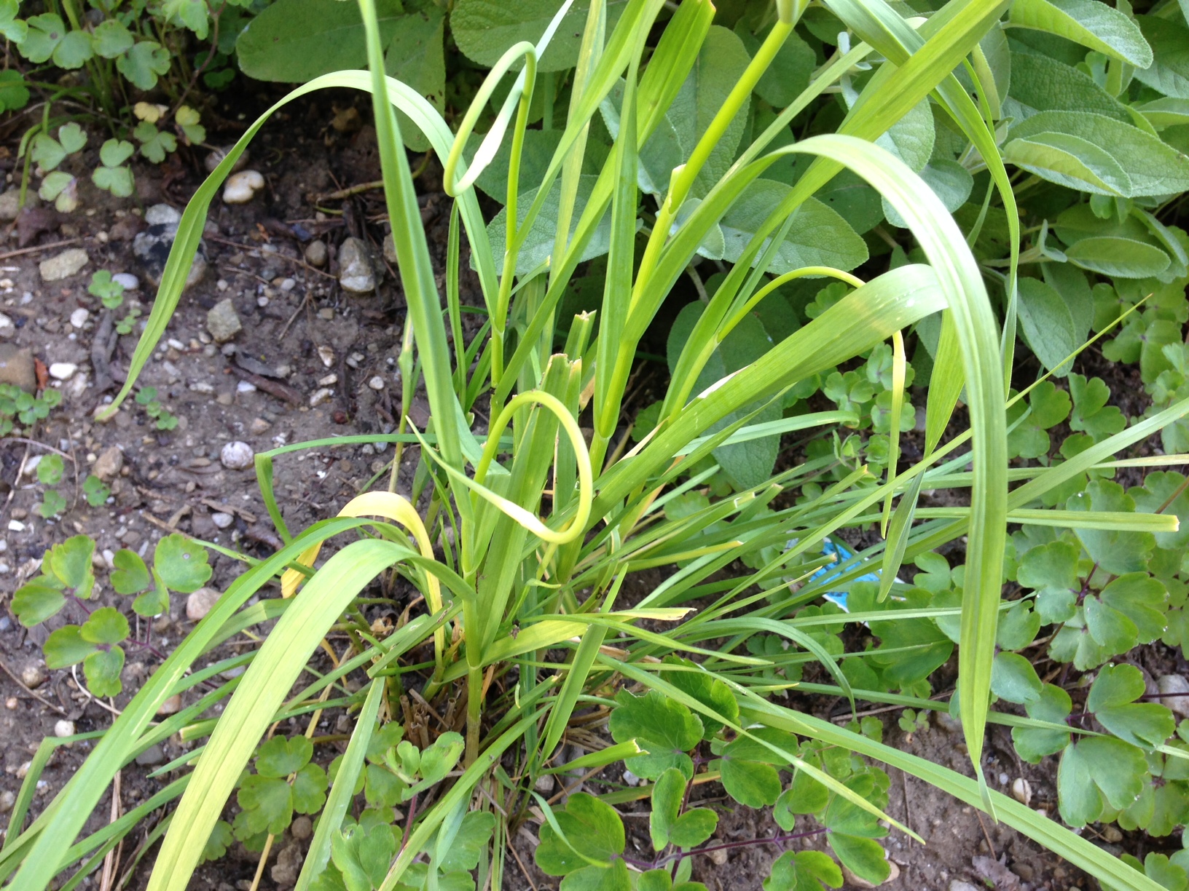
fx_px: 1133
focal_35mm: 33
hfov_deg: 55.4
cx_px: 594
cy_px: 446
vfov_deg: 42.9
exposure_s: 1/60
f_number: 2.4
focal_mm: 4.13
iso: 50
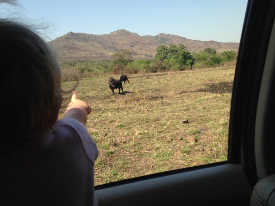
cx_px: 138
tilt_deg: -11.1
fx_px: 262
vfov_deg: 42.9
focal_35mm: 33
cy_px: 103
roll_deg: +4.7
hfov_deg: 55.4
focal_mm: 4.12
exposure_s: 1/903
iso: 50
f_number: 2.4
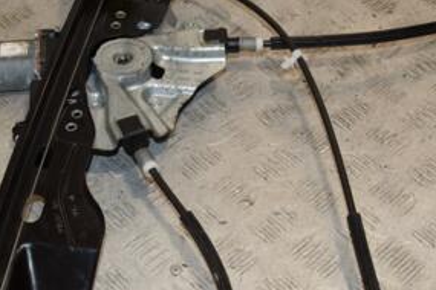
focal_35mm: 79
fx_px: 957
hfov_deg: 25.6
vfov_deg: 17.2
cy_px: 205
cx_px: 237
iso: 800
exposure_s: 1/200
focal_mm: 25
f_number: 7.1
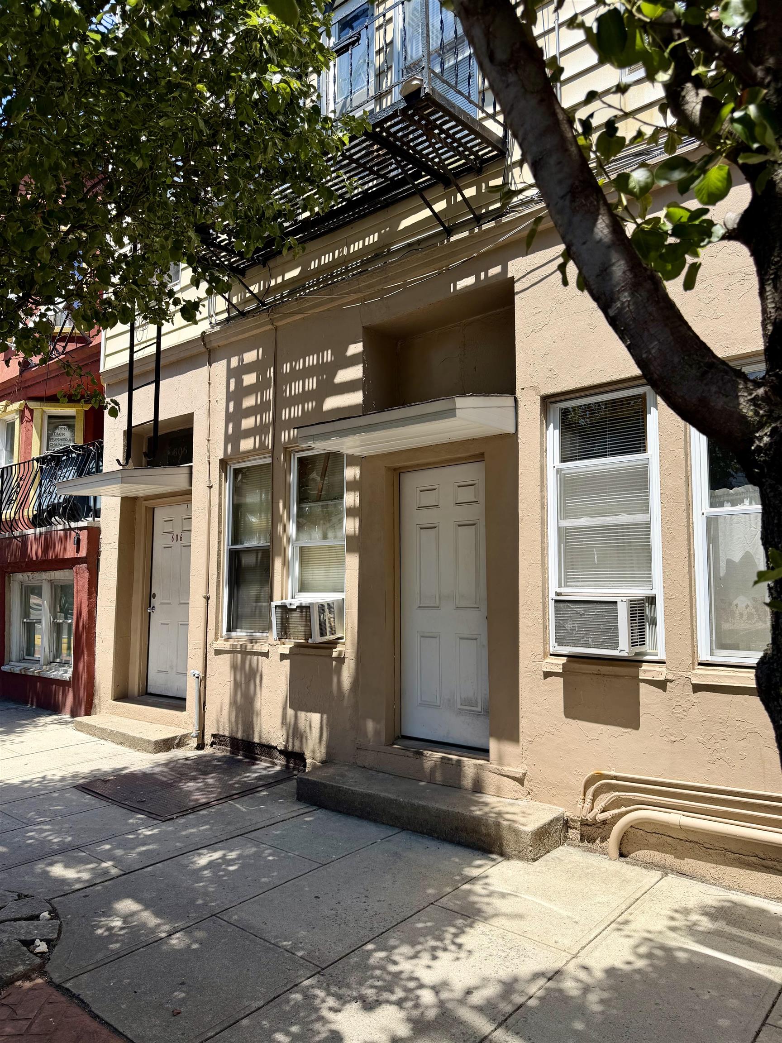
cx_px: 391
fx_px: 723
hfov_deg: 56.8
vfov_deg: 71.6
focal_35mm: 24
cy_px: 522
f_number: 1.78
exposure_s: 1/2370
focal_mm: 6.76
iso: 80
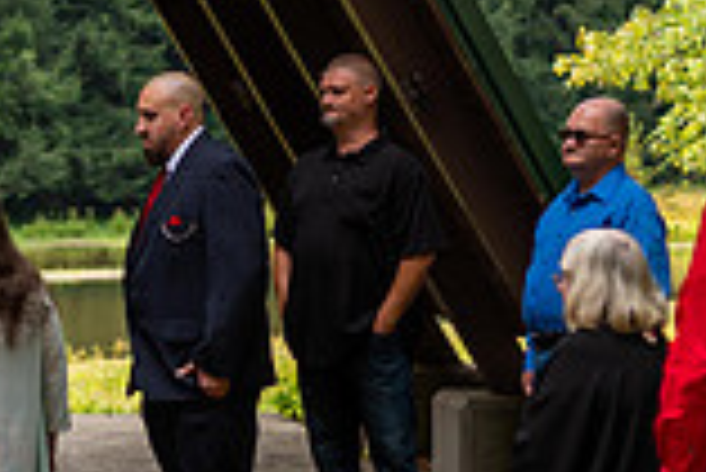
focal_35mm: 145
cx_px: -153
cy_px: 292
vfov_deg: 9.5
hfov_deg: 13.7
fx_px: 2846
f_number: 2
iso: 80
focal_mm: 35
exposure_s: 1/1000
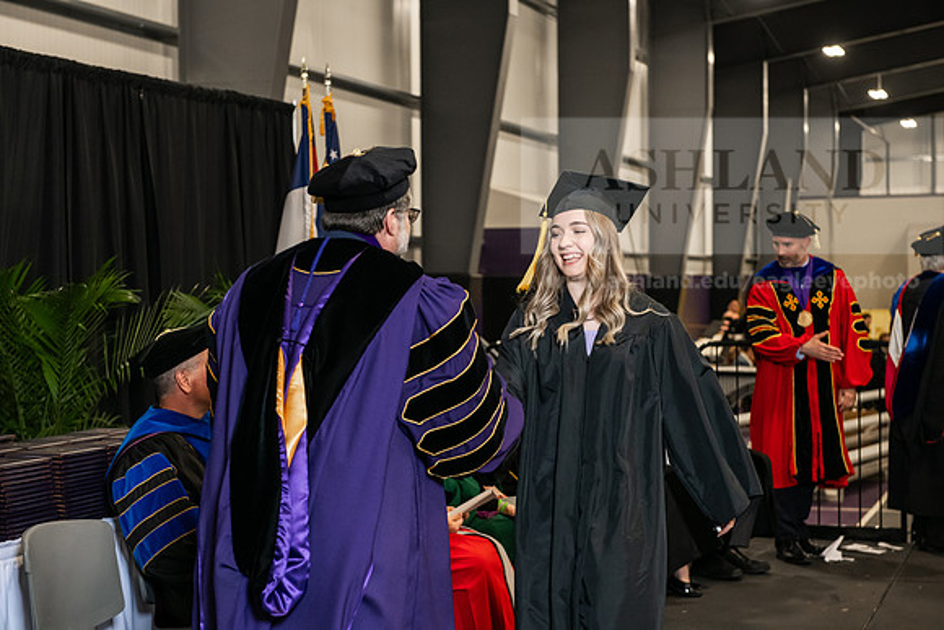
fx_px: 1836
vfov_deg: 19.5
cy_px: 315
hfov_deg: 28.8
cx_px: 472
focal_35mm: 70
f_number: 5
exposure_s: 1/200
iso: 2500
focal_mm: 70
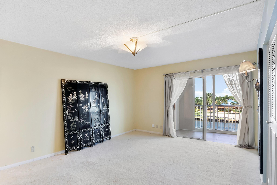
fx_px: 146
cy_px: 99
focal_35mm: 19
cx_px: 109
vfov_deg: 64.5
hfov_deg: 85.7
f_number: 8
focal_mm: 10
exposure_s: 1/40
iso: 800
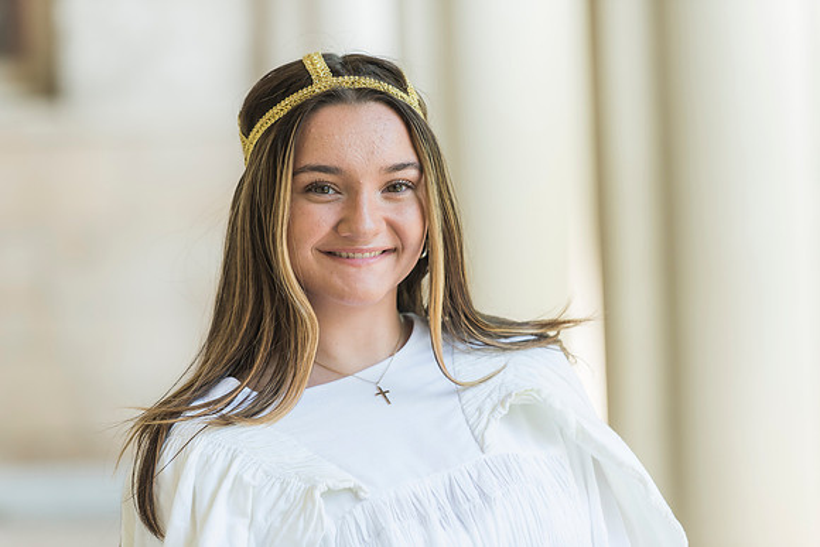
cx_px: 410
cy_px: 274
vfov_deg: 8.6
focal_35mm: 160
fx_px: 3645
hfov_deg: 12.8
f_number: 3.5
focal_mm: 160
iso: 320
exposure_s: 1/160
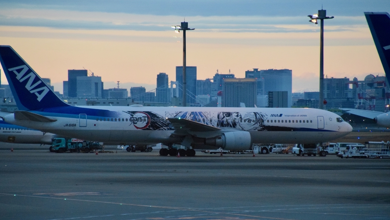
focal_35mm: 315
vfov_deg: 3.9
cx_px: 195
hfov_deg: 6.9
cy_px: 122
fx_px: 3257
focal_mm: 200
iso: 4000
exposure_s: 1/200
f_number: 6.3
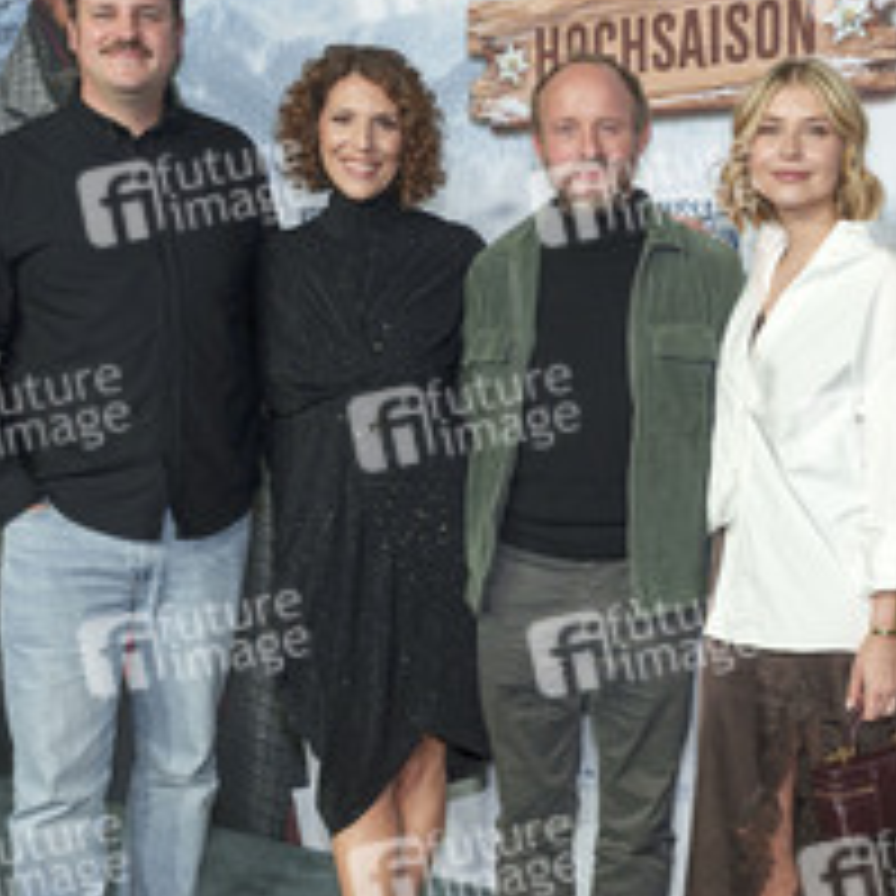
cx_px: 525
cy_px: 531
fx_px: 1581
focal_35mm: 54
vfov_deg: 31.6
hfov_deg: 31.6
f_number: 4.5
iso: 800
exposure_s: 1/250
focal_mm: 28
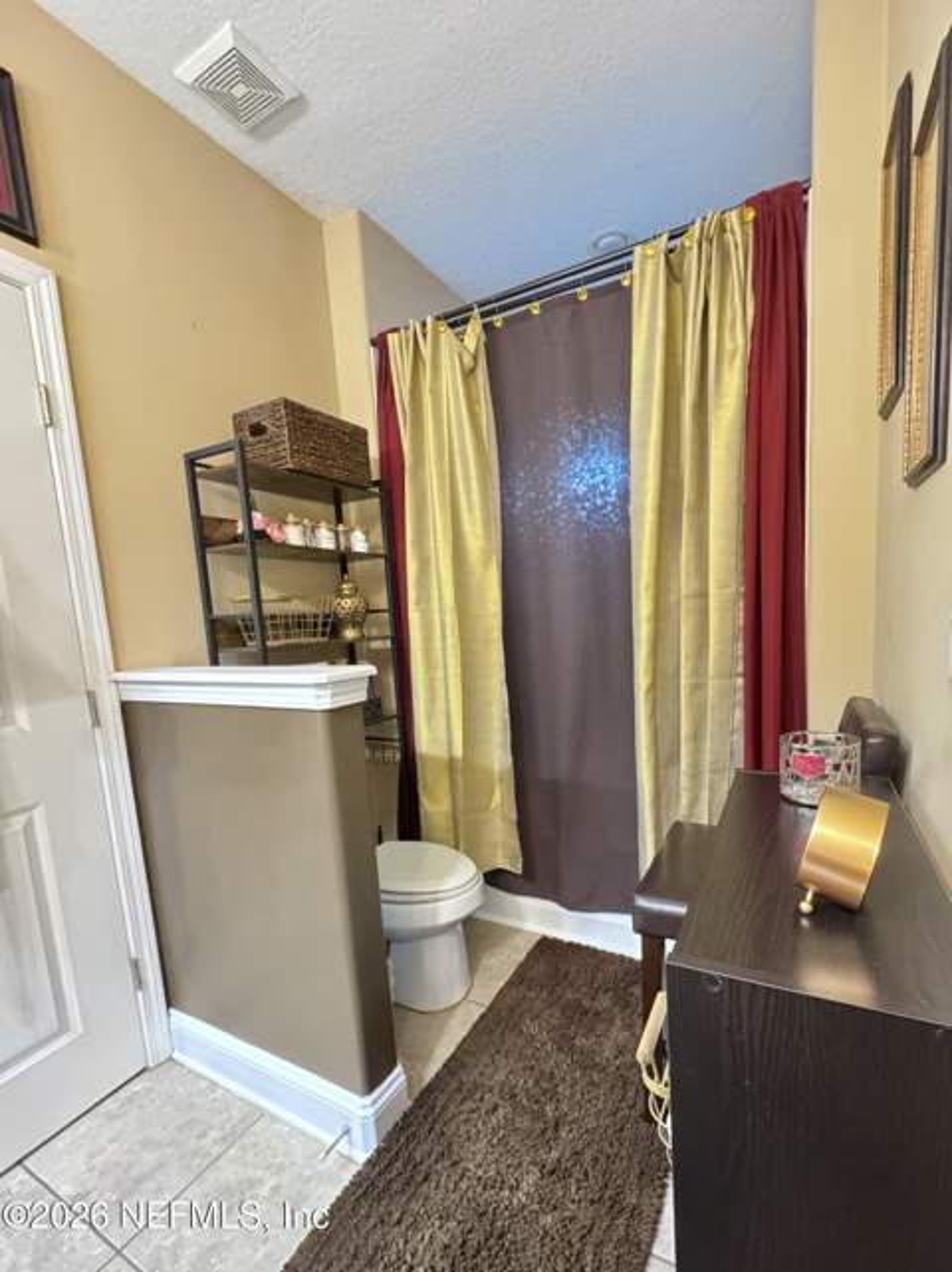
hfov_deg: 85.6
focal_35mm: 14
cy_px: 636
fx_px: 514
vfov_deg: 102.1
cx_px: 476
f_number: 2.2
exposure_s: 1/30
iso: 2000
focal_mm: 2.22
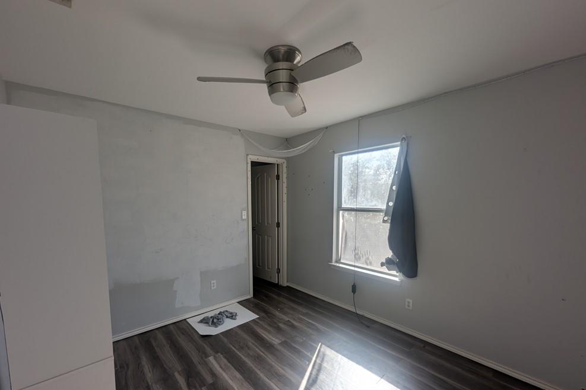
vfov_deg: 80.9
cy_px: 218
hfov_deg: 104.2
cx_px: 284
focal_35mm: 14
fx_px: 228
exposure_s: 1/140
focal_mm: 1.95
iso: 59
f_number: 2.2
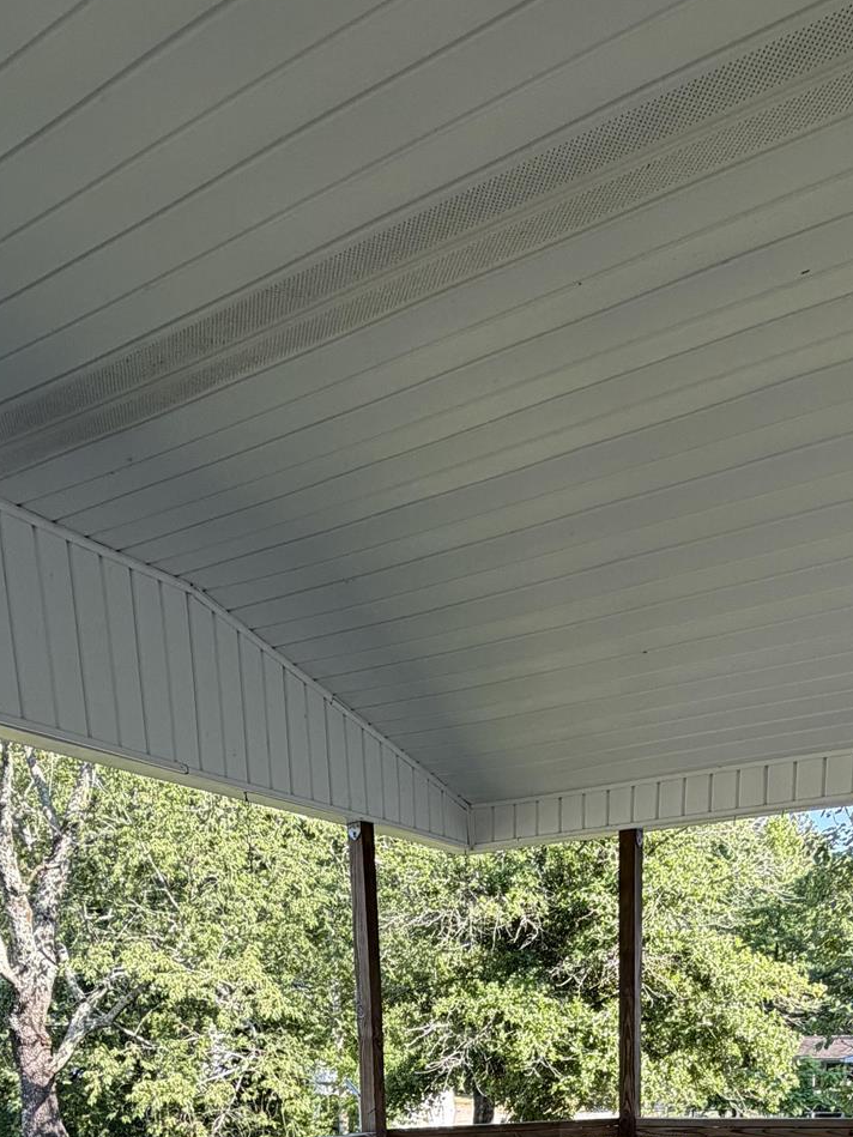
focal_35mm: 34
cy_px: 1305
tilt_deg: -12.9
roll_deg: +0.9
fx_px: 1117
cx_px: 486
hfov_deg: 41.7
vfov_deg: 40.9
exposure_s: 1/157
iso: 40
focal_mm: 2.22
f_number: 2.2
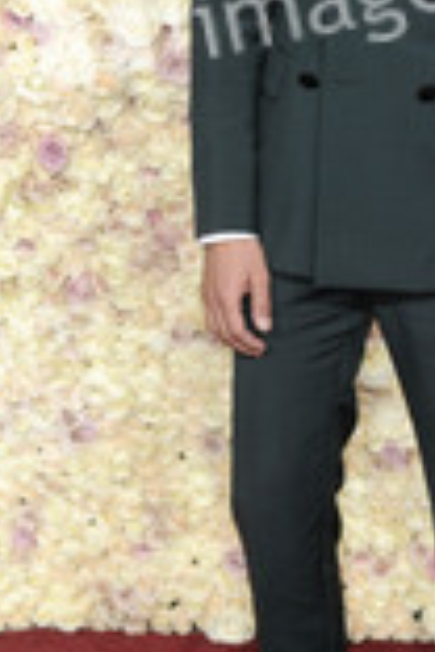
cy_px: 196
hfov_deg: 10.3
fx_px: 2410
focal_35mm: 133
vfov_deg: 15.4
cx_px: 362
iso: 1000
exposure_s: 1/250
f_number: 13
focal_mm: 52
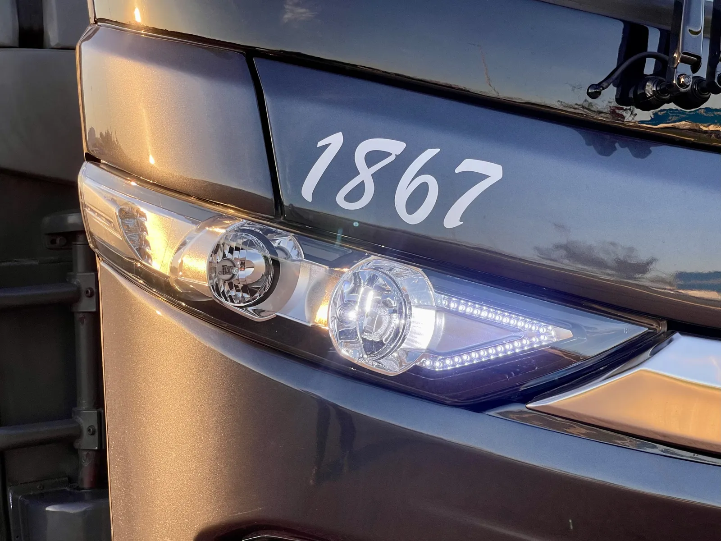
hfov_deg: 30.3
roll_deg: +2.0
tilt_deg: -0.3
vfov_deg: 22.9
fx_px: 1333
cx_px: 360
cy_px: 270
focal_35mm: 64
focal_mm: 7.5
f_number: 2.2
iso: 20
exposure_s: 1/258
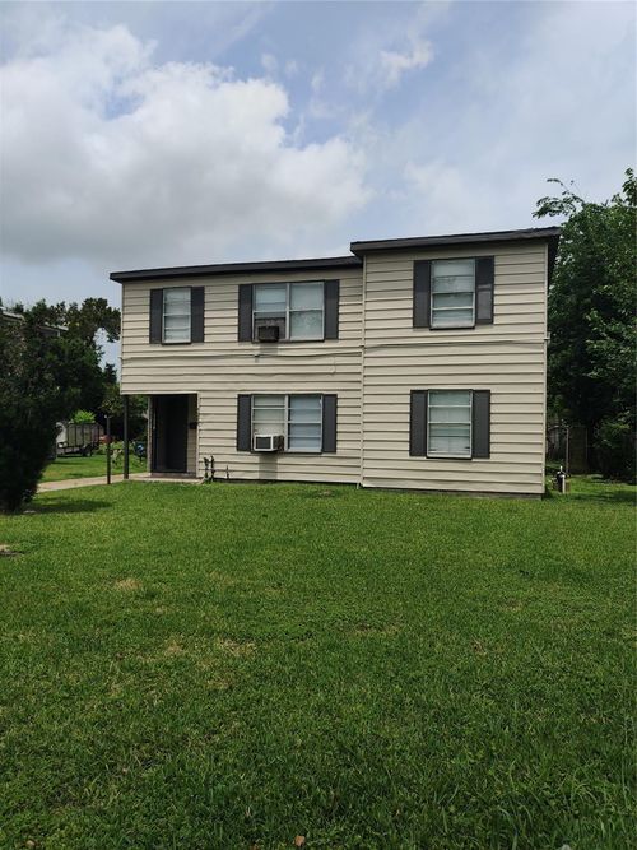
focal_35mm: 27
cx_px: 318
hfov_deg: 51.3
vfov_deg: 65.3
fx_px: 663
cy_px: 425
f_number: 1.65
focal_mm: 4.75
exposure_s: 1/3470
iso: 100
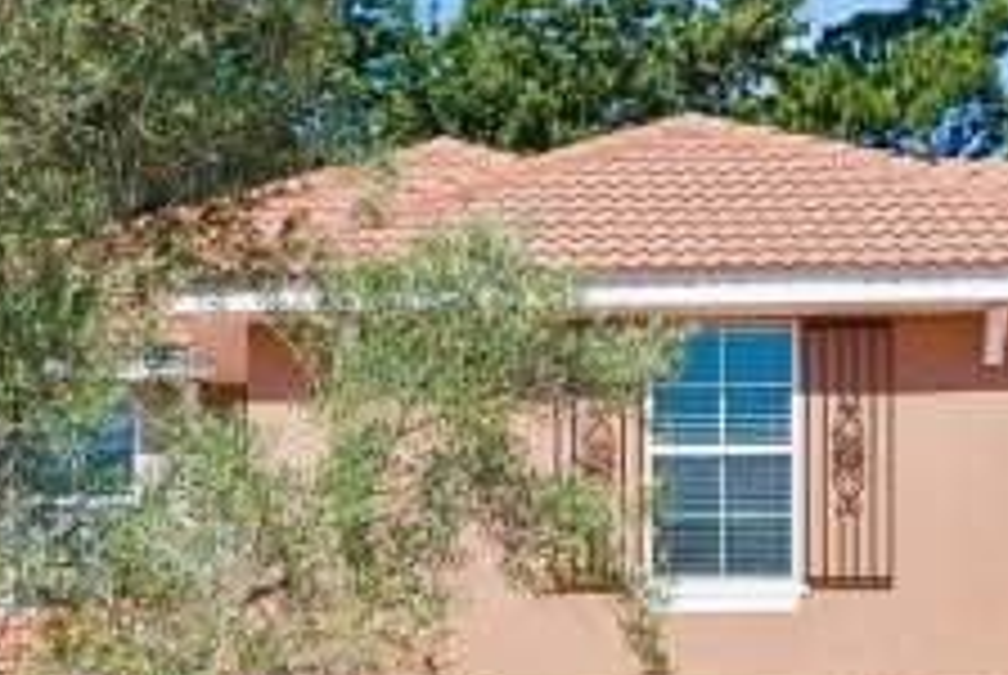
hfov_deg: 22.8
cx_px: 432
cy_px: 796
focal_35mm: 89
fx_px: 2495
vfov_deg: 14.9
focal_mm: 4.5
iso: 100
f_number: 2.8
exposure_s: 1/400
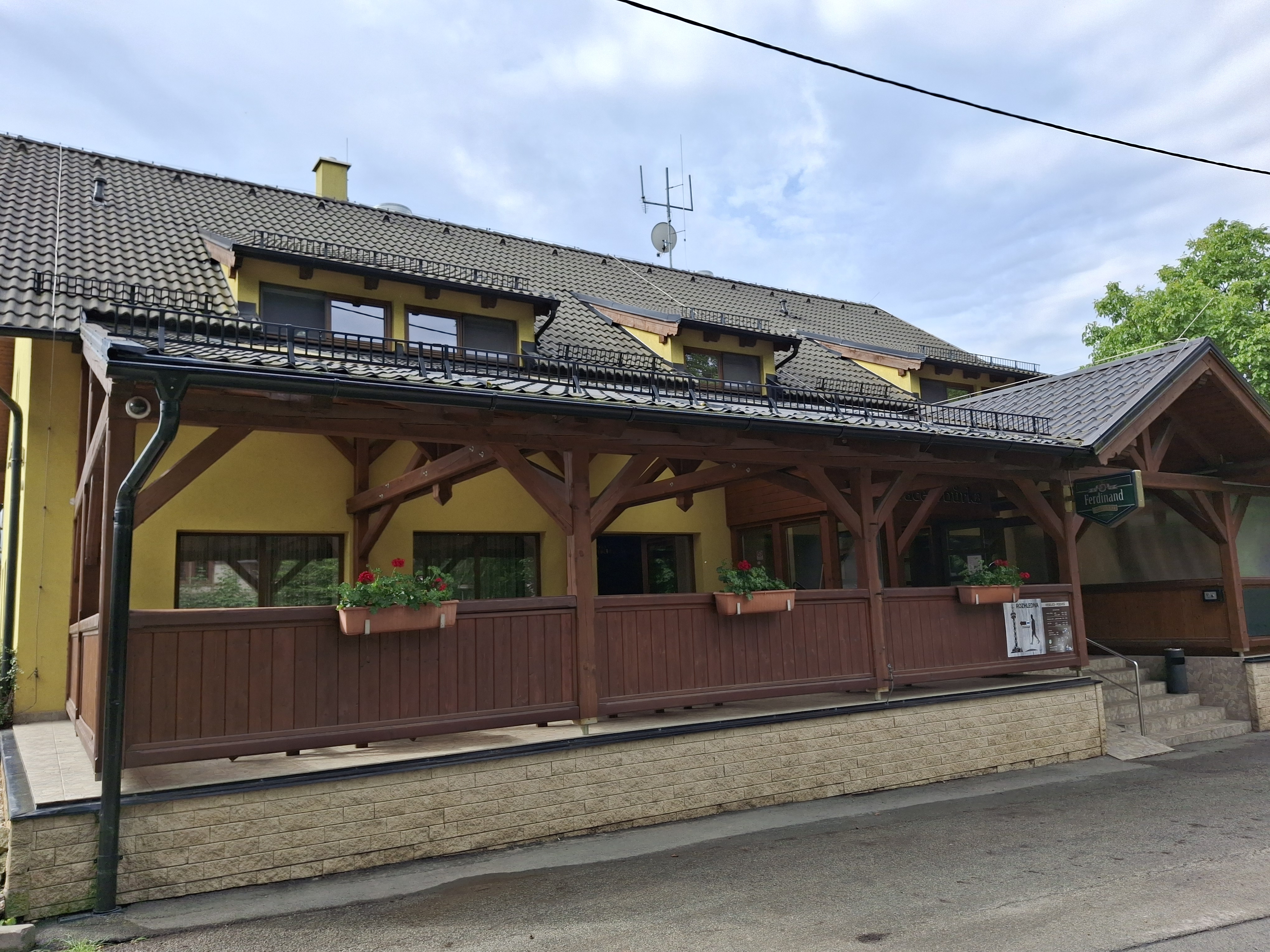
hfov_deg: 69.4
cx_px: 635
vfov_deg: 54.9
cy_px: 476
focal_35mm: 25
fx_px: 917
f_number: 1.8
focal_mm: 4.69
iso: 25
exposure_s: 1/901
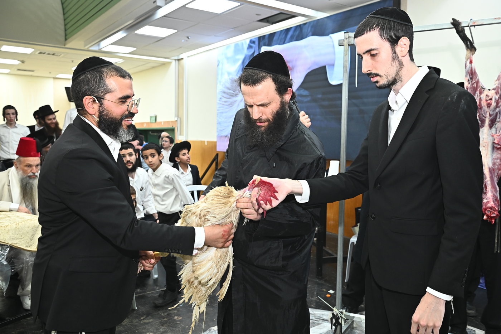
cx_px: 250
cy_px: 167
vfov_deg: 41.1
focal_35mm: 32
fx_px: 445
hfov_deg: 58.7
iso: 2000
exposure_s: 1/200
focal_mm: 32
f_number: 5
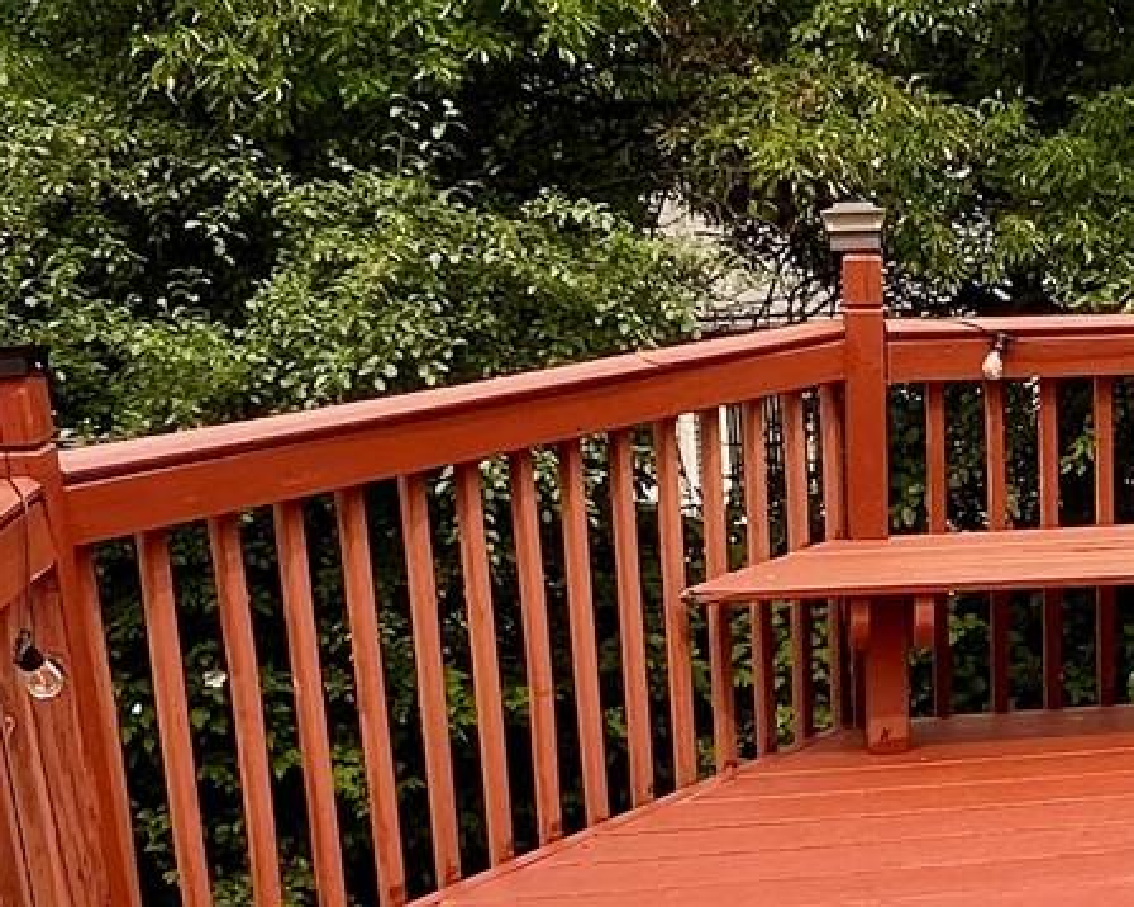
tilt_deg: -18.8
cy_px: 707
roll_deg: +1.6
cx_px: 1124
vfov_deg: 25.8
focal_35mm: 58
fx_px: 1946
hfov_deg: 30.3
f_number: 1.8
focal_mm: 1.57
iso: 32
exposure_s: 1/309
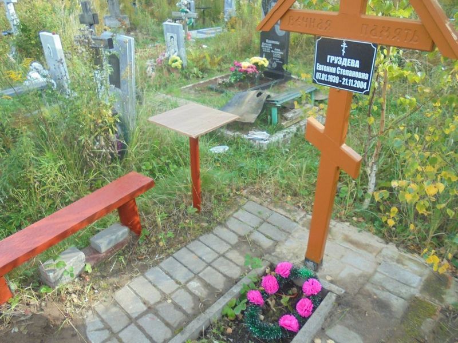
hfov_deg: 67.3
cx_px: 229
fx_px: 344
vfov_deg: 53.1
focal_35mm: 26
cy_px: 172
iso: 100
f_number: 3.5
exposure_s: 1/250
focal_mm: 4.6
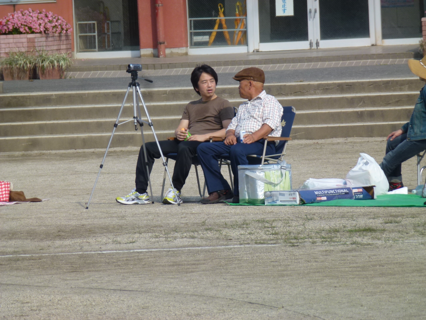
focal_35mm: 384
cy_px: 160
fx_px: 4726
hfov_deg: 5.2
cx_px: 213
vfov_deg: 3.9
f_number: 5.9
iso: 100
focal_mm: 68.8
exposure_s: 1/400
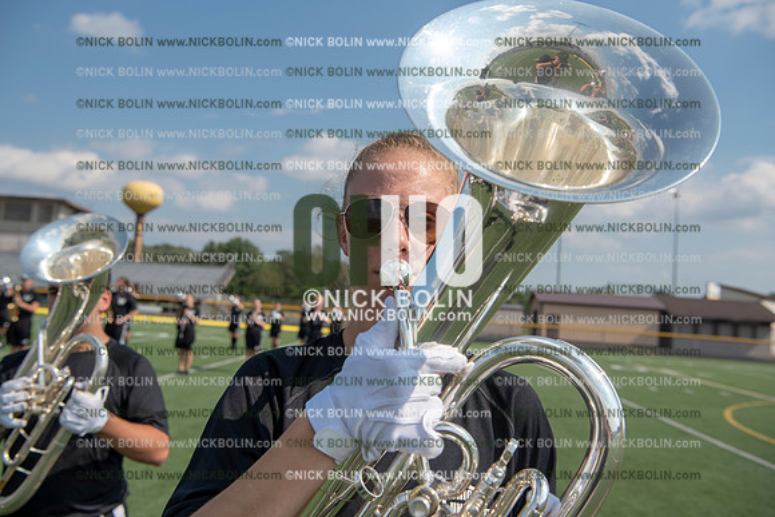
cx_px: 388
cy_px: 258
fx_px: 775
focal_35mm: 36
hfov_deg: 53.1
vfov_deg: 36.9
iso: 200
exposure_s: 1/1250
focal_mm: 36
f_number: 5.6
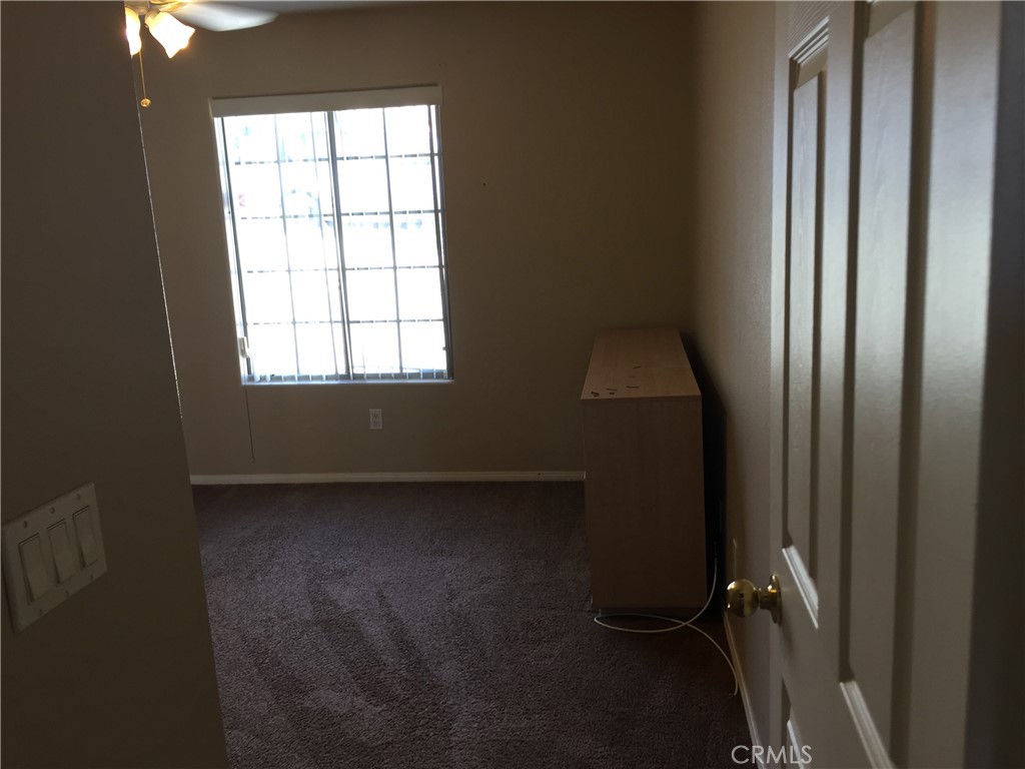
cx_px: 512
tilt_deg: -9.3
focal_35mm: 29
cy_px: 384
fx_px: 859
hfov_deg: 61.7
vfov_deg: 48.2
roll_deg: +1.3
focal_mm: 4.15
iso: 32
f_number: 2.2
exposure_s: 1/40
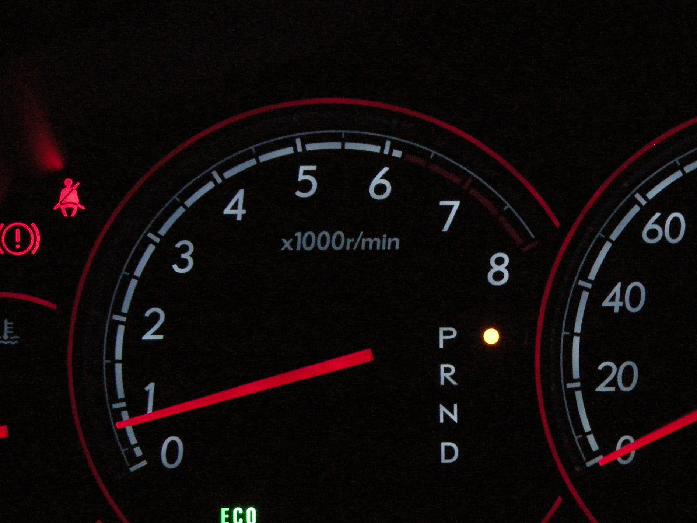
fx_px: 1490
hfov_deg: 25.8
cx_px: 568
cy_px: 306
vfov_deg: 19.9
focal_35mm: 74
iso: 800
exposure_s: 1/15
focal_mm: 7.5
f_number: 2.7
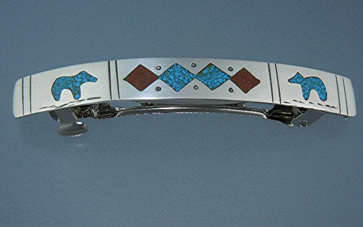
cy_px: 101
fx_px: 811
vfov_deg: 15.9
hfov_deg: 25.2
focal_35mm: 82
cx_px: 182
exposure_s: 1/30
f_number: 4.3
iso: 200
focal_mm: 13.9
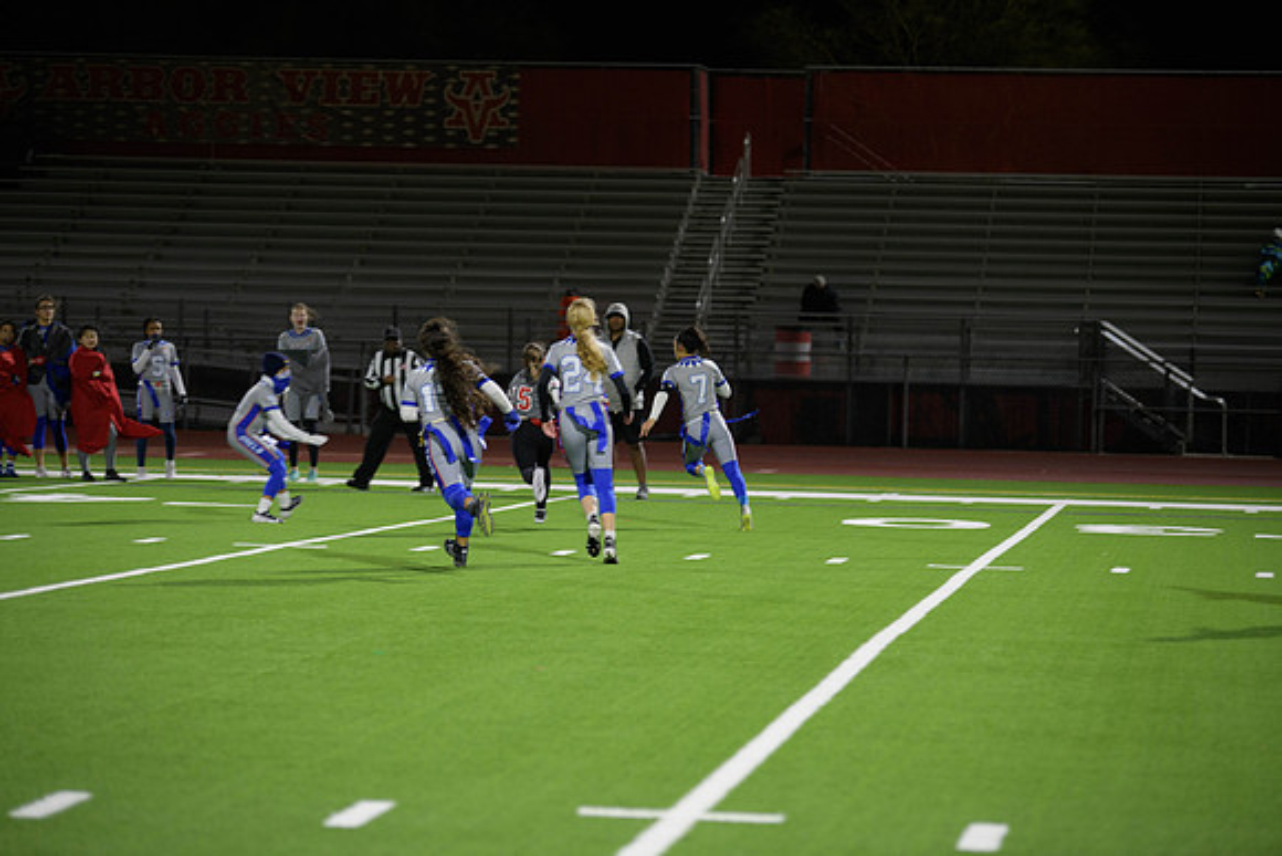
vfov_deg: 10.6
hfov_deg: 15.8
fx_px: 4630
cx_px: 641
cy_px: 428
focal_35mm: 130
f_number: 2.8
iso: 1000
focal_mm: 130
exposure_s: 1/200
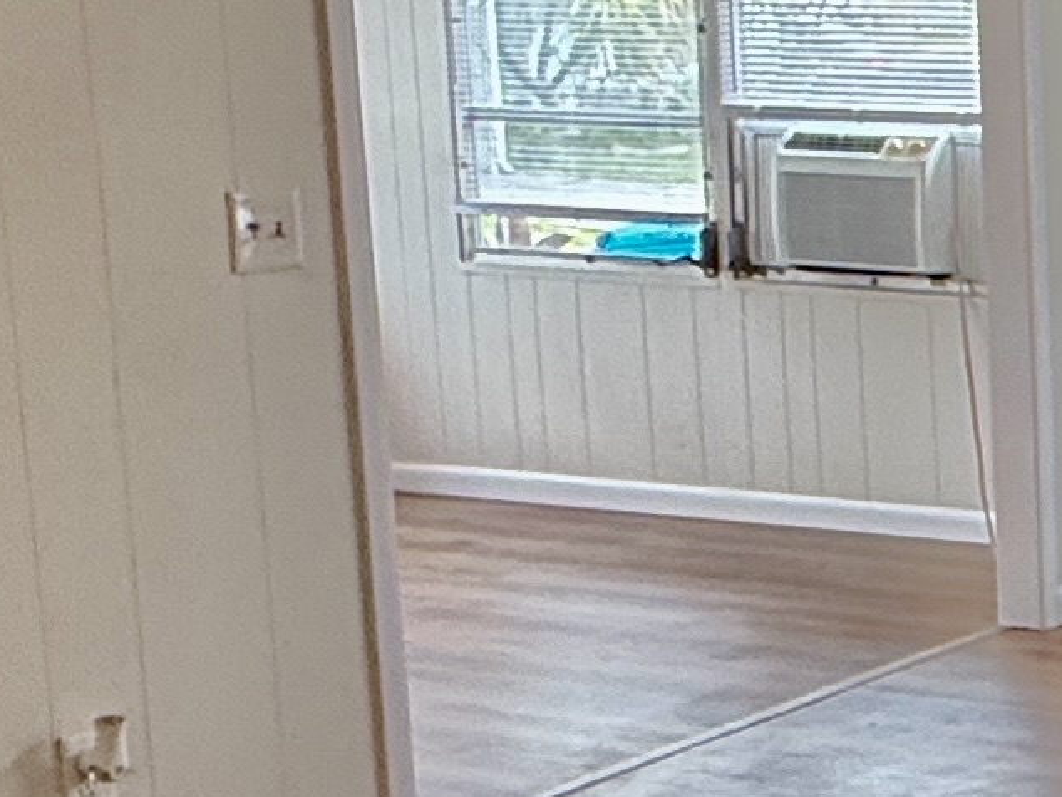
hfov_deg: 18.9
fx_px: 2732
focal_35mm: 89
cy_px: 496
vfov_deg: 16.6
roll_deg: -1.2
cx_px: 1667
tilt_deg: -10.5
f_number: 2.2
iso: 80
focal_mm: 2.22
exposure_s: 1/120
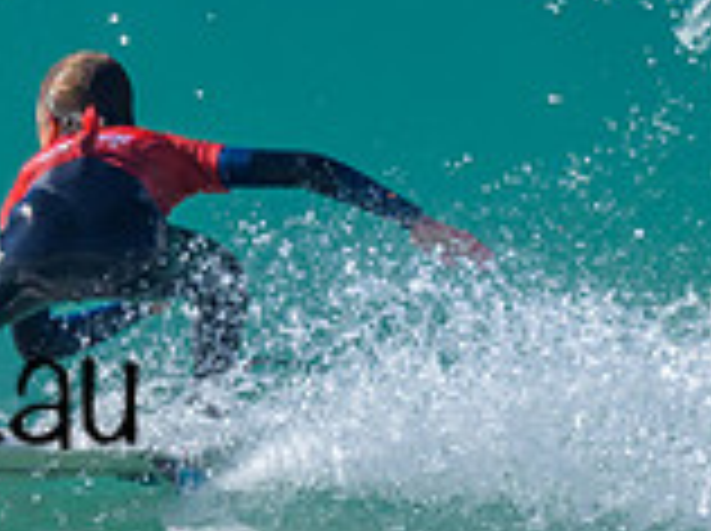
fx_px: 79696
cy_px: 15
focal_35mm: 3886
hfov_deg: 0.5
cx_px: 47
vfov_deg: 0.4
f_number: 6.3
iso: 360
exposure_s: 1/2000
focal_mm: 800
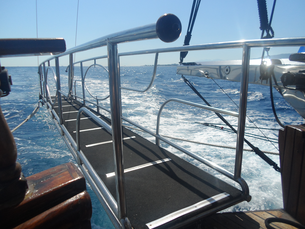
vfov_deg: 54.9
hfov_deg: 69.4
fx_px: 220
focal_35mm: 25
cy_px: 114
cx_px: 152
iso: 80
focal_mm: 4.5
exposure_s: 1/250
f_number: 9.2
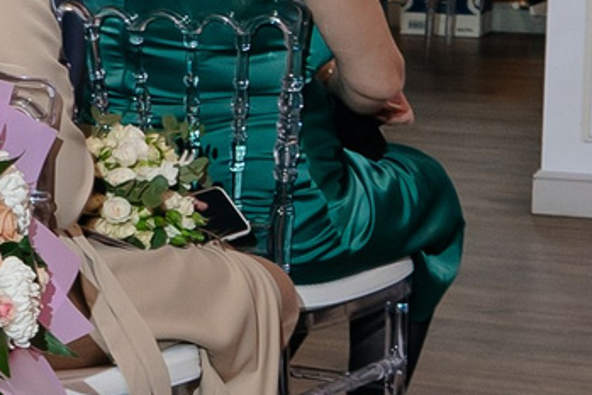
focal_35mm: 176
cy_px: 162
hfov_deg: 10.2
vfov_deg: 7.8
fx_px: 2895
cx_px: -809
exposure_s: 1/125
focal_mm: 24
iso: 500
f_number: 5
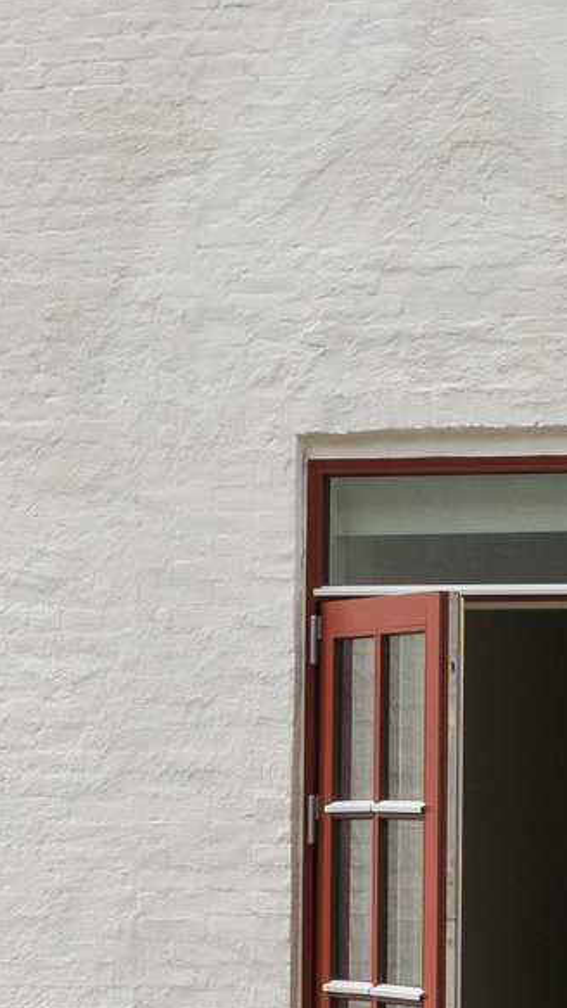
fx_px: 4463
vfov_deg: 12.9
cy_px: 455
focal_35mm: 167
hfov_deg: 7.3
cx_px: 508
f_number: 10
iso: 400
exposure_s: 1/500
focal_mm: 31
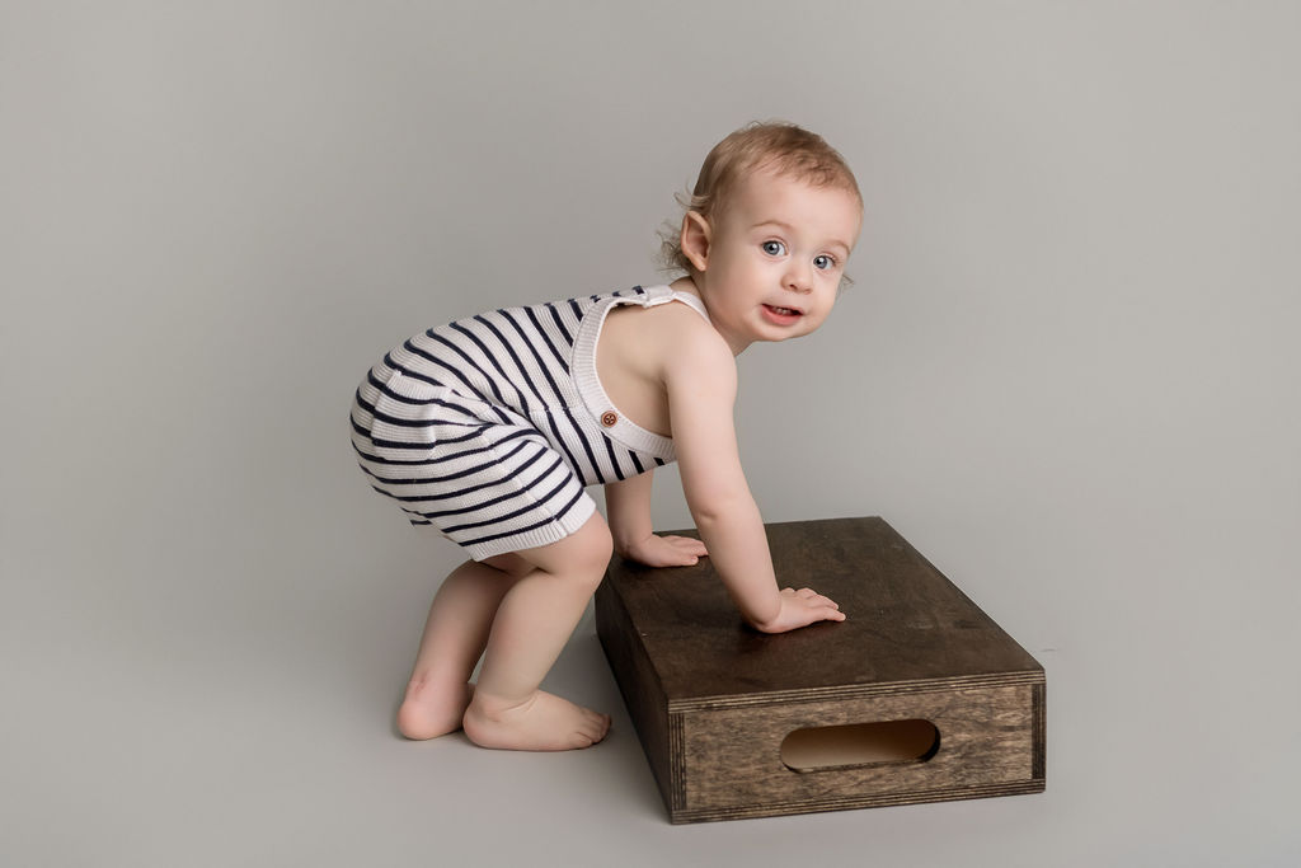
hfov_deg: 39.6
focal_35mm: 50
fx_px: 1807
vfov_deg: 27.0
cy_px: 434
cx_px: 650
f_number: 3.5
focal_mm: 50
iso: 640
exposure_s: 1/200
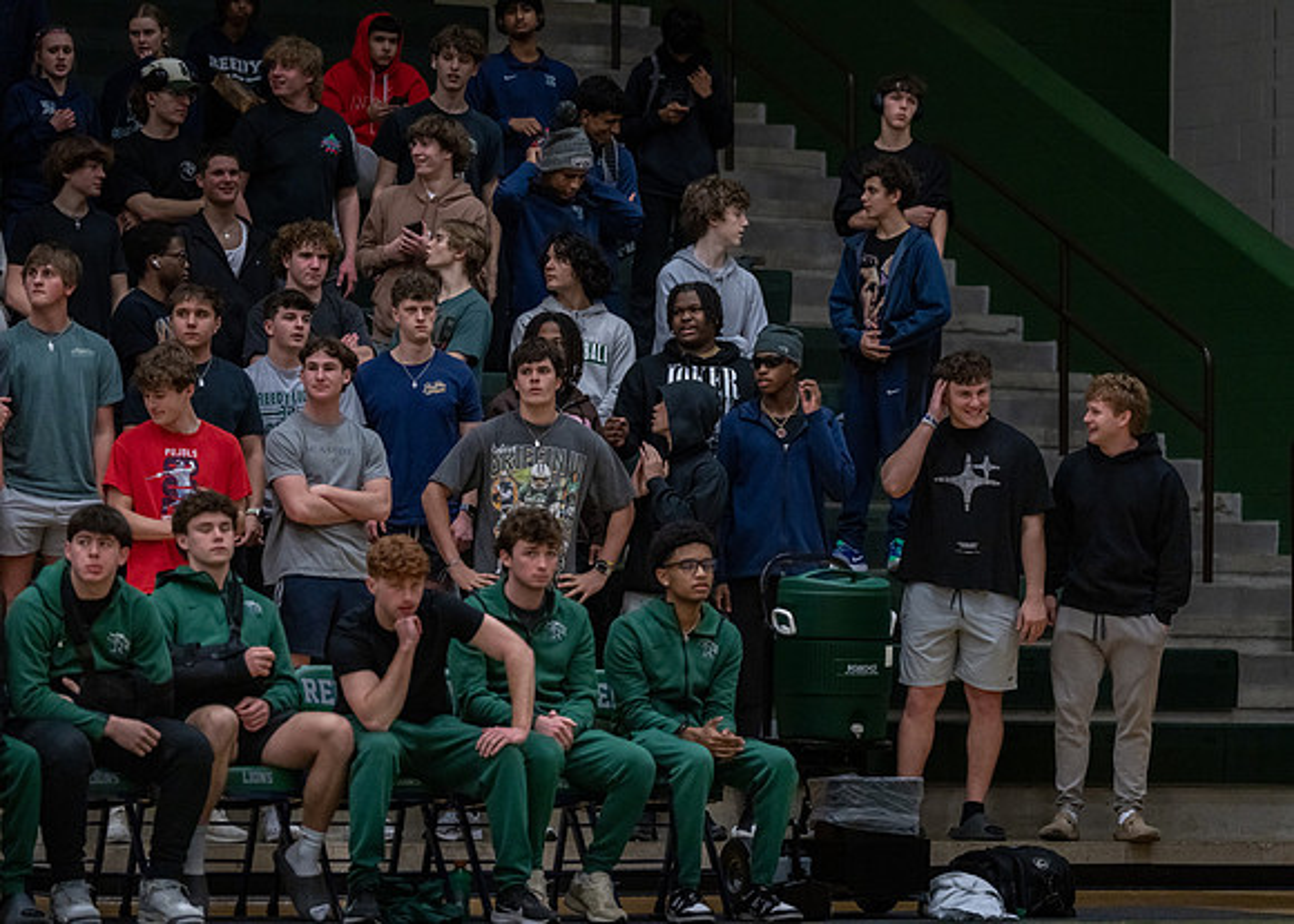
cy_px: 462
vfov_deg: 8.4
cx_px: 647
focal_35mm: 172
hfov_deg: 11.7
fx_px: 6314
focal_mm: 164
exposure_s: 1/1000
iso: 3200
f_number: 2.8
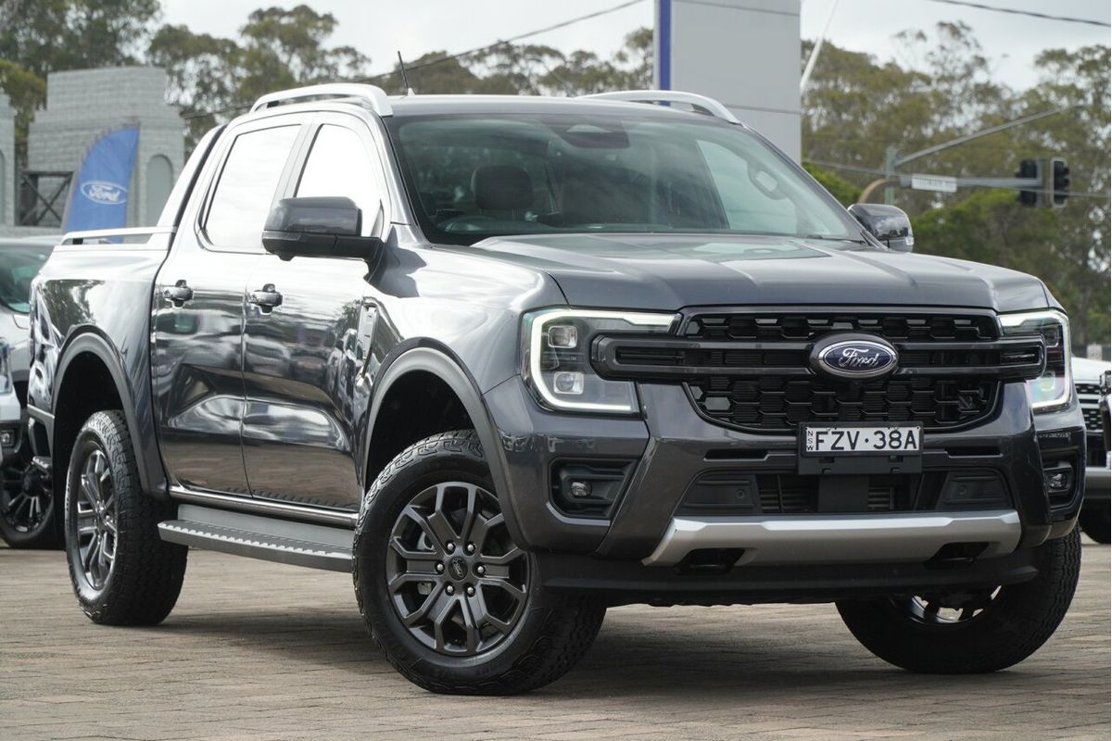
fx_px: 3845
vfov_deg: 11.0
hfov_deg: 16.5
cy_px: 370
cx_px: 556
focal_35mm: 124
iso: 800
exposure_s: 1/500
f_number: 7.1
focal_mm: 83
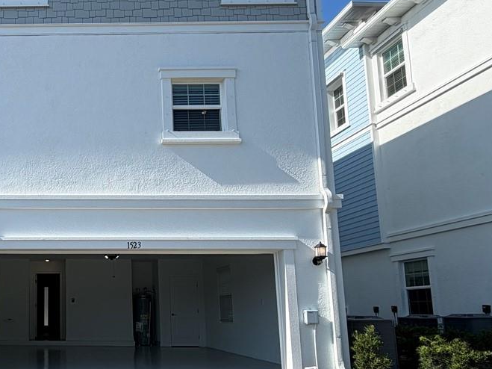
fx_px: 483
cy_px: 245
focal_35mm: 34
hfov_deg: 47.3
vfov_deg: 41.3
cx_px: 31
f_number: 2.2
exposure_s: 1/770
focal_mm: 2.22
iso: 25
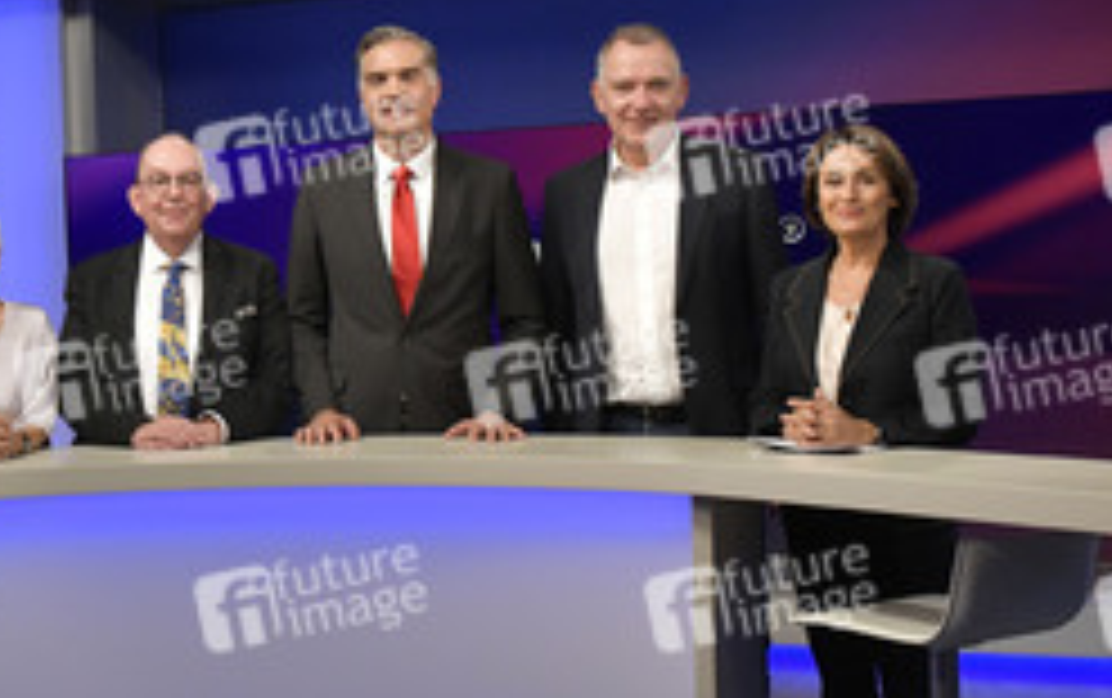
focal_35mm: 52
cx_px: 191
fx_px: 1578
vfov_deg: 24.8
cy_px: 486
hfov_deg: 37.2
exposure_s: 1/200
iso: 2500
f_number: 6.3
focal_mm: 28
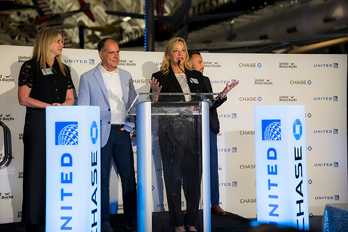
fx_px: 648
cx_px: 174
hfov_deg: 30.1
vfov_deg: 20.3
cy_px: 116
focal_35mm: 67
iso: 560
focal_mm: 67
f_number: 2.8
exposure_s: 1/160
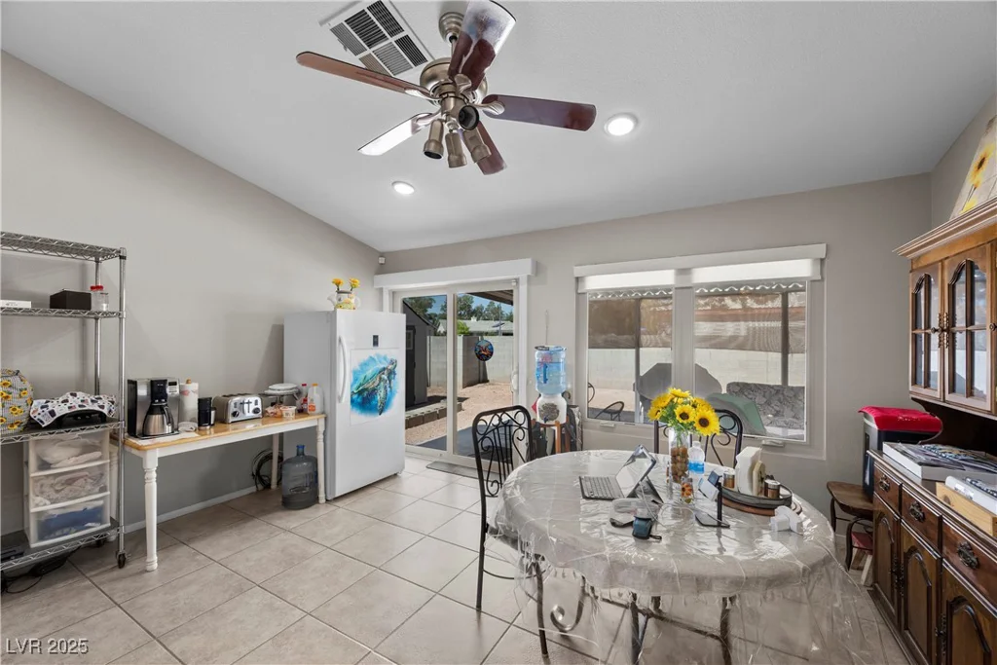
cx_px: 498
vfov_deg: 81.2
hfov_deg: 104.2
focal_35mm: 14
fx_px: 388
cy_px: 332
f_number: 8
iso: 500
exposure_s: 1/4
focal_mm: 14
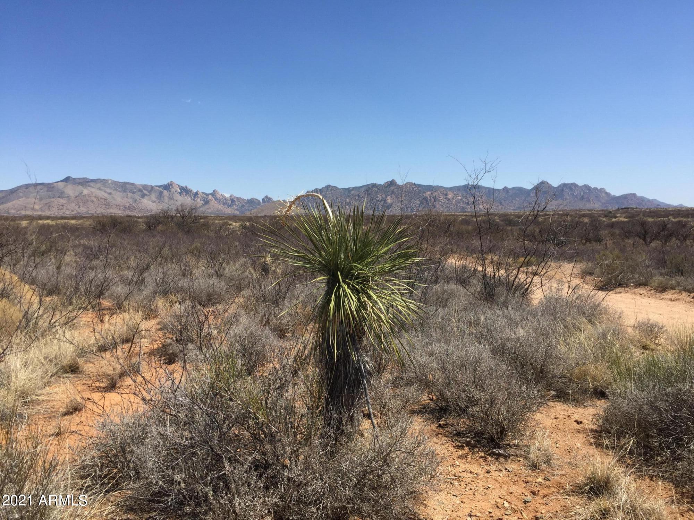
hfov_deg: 61.7
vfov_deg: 48.2
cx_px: 347
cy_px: 260
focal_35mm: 29
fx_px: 581
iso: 32
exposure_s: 1/2326
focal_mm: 4.15
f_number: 2.2
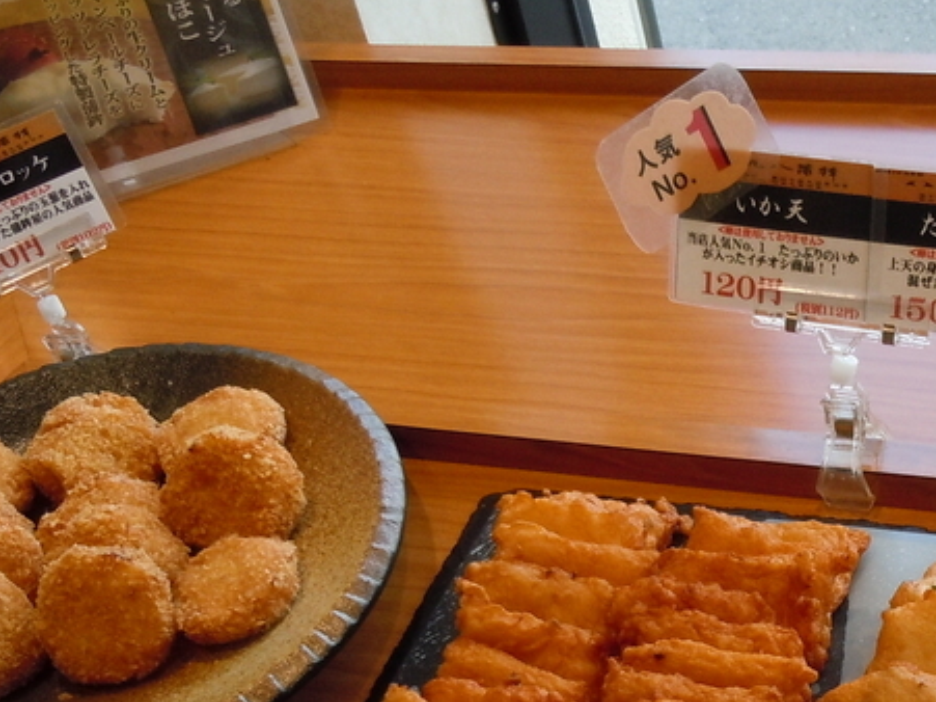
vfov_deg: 19.3
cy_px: 642
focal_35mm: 75
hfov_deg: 25.3
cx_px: 824
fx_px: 2027
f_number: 4
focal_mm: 5.9
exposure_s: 1/125
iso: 250
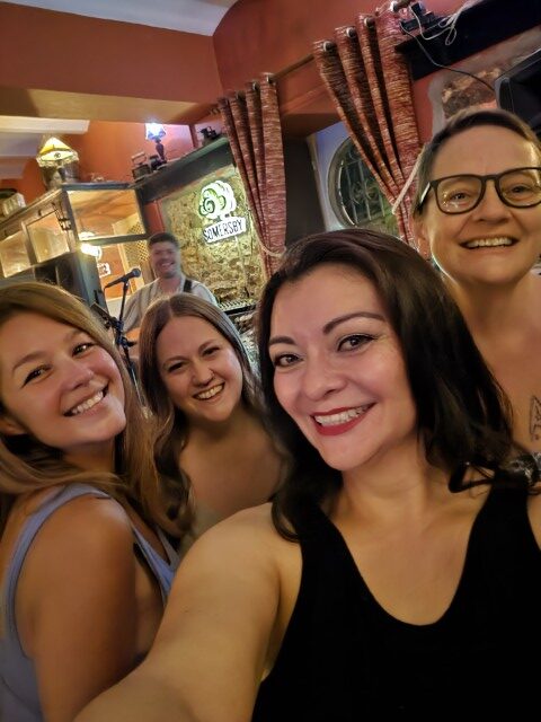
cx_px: 270
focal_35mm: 25
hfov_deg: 54.9
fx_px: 521
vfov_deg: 69.4
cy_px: 361
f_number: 2.2
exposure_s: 1/10
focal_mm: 3.3
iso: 1600
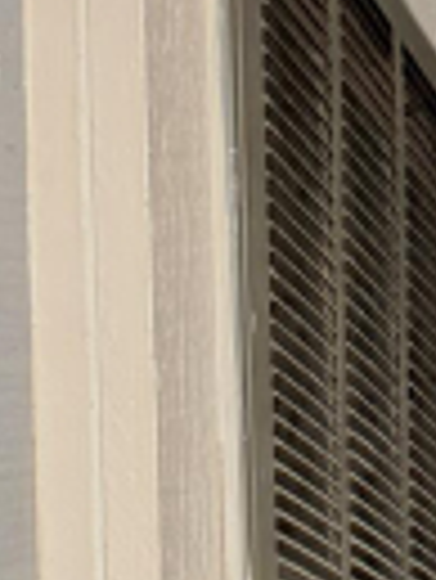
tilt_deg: -5.7
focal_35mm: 124
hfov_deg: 10.7
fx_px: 2079
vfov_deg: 13.1
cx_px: 948
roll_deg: +0.3
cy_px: 1257
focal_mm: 6.76
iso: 640
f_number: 1.78
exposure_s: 1/60
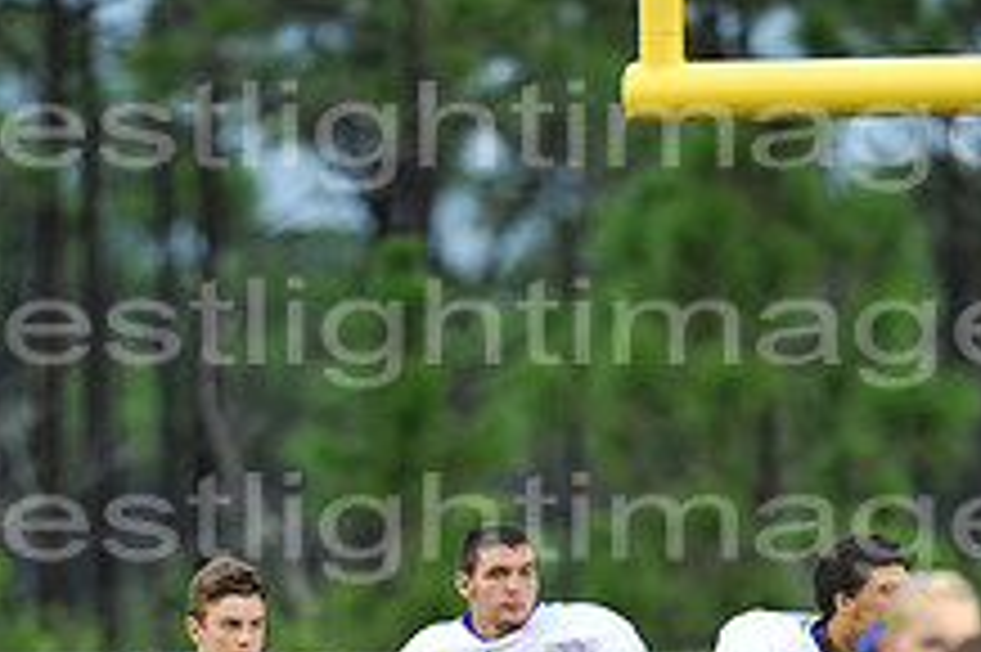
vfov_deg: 1.7
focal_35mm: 798
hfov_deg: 2.6
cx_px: 508
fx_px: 21728
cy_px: 823
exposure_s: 1/320
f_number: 3.2
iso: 1250
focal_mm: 300
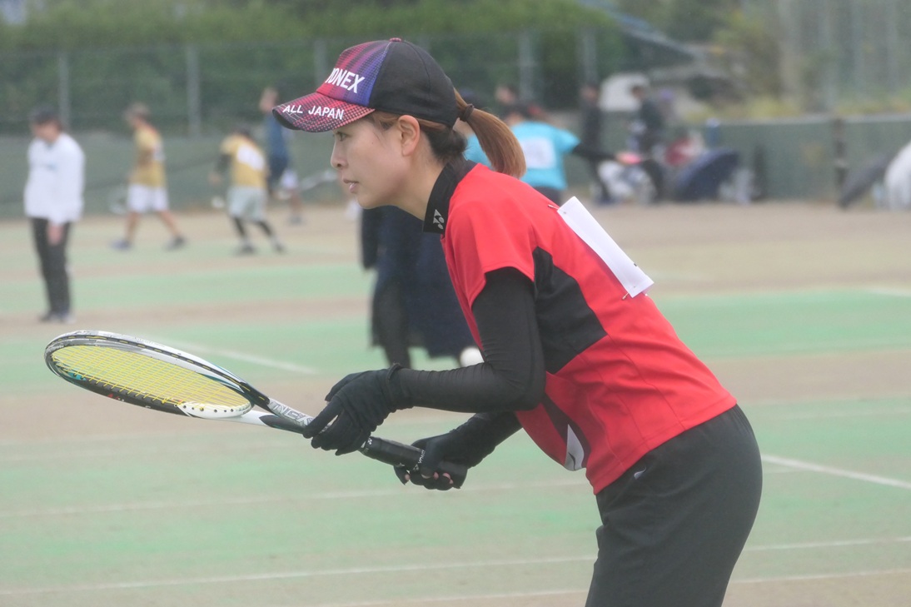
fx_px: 6806
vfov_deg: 5.1
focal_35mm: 269
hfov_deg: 7.7
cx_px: 456
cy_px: 304
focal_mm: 98.25
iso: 1250
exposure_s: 1/3200
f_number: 4
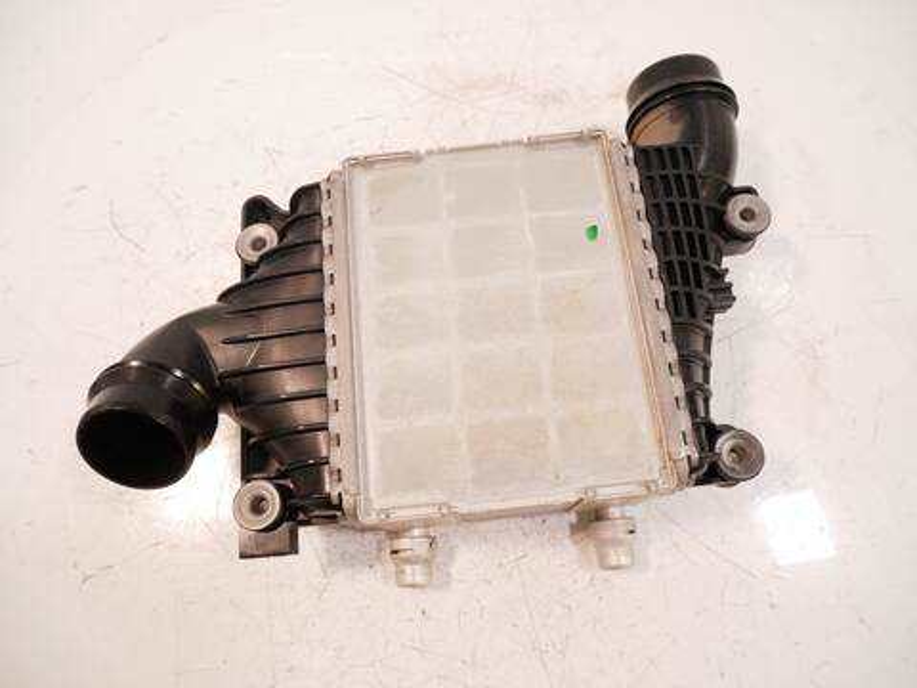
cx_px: 458
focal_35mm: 24
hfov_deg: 71.6
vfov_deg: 56.8
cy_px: 344
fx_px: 636
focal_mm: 12
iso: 640
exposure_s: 1/60
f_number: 3.5
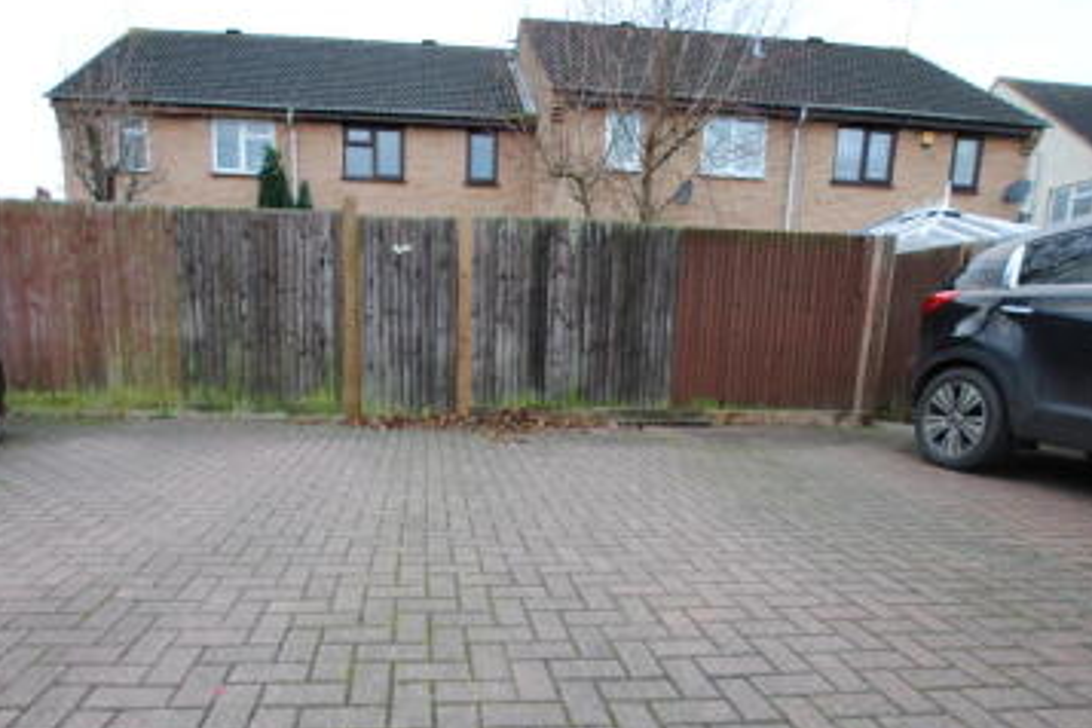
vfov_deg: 60.8
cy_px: 470
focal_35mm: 20
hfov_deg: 83.4
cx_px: 465
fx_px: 607
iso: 100
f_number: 3.5
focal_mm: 10
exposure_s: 1/20
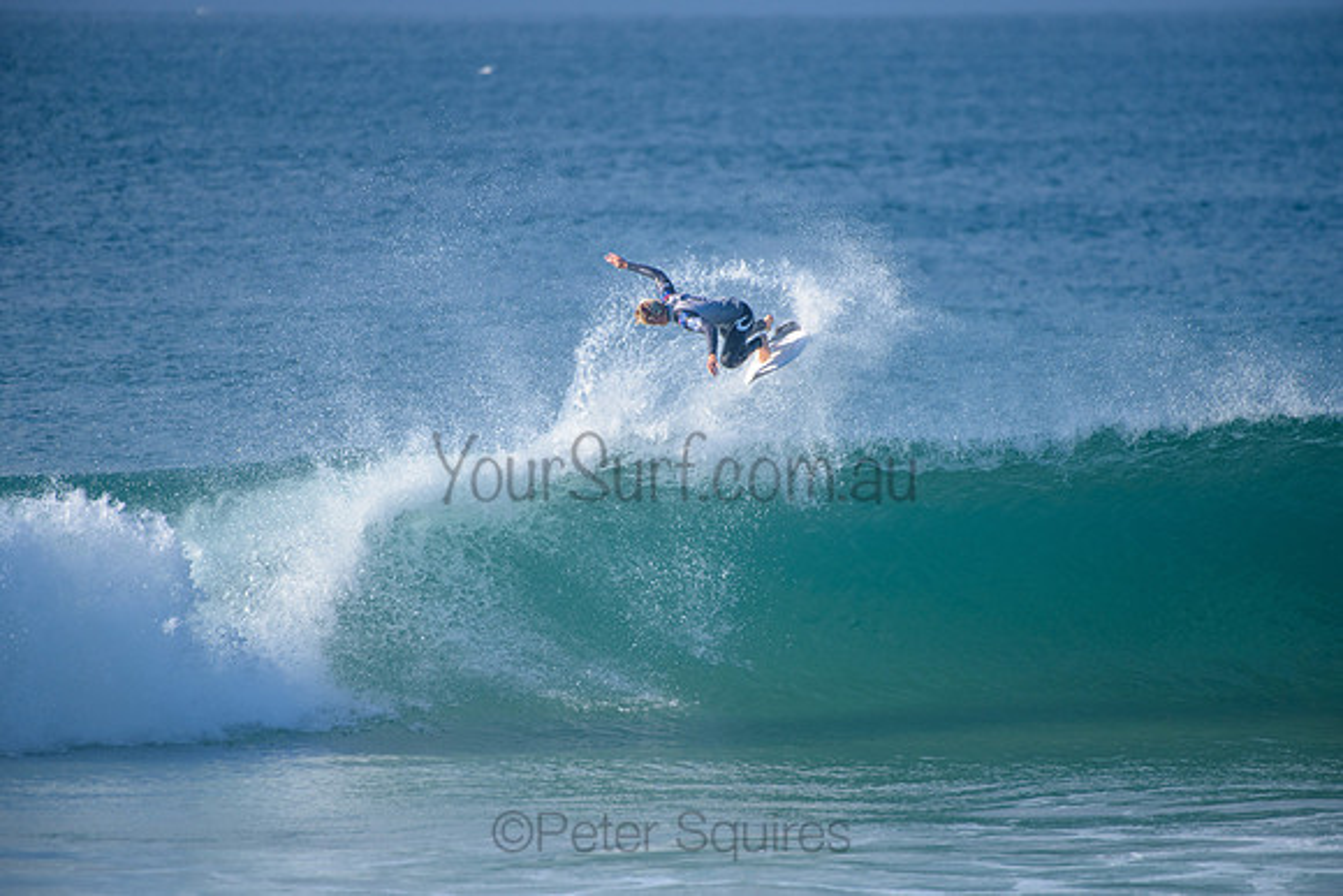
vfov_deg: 2.7
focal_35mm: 515
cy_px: 448
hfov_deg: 4.0
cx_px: 672
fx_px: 19208
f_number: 5.6
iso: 400
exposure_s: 1/2000
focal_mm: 500
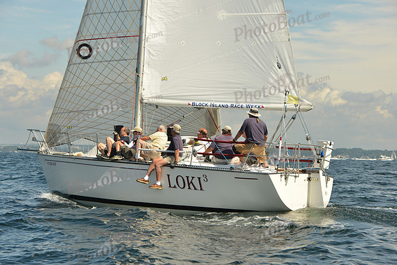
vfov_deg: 13.4
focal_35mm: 102
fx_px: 1125
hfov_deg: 20.0
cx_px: 198
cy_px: 132
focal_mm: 102
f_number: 8
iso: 320
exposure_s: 1/1250
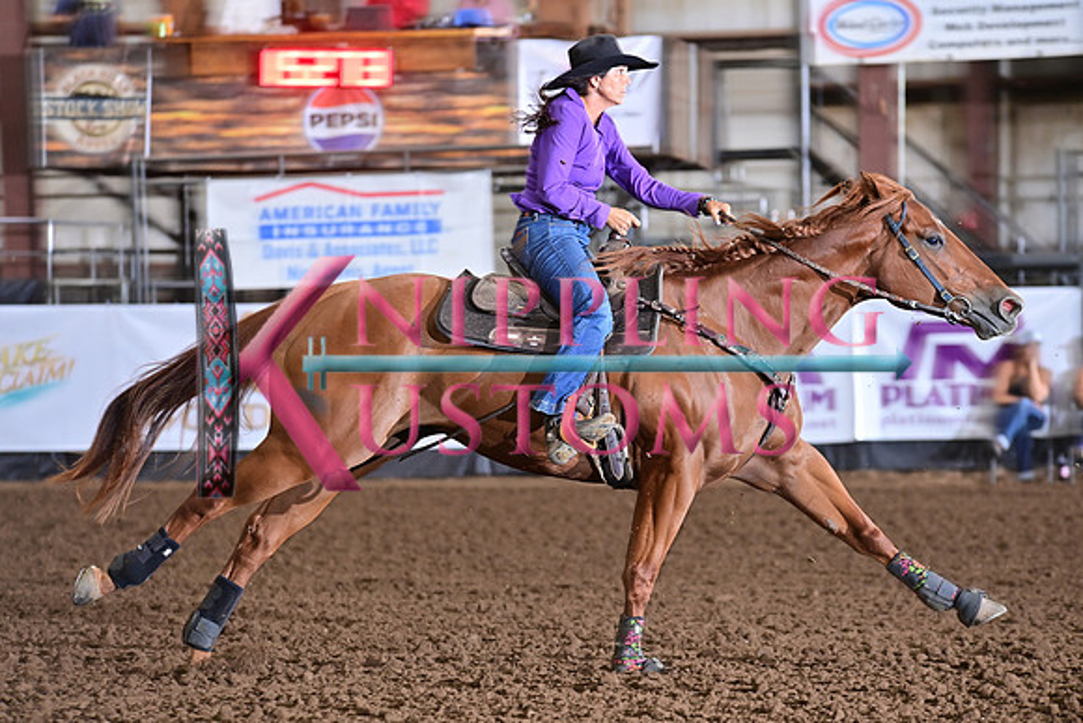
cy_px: 362
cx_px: 542
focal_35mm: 185
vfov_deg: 7.4
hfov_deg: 11.1
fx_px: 5566
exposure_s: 1/250
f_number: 4
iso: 2000
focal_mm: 185
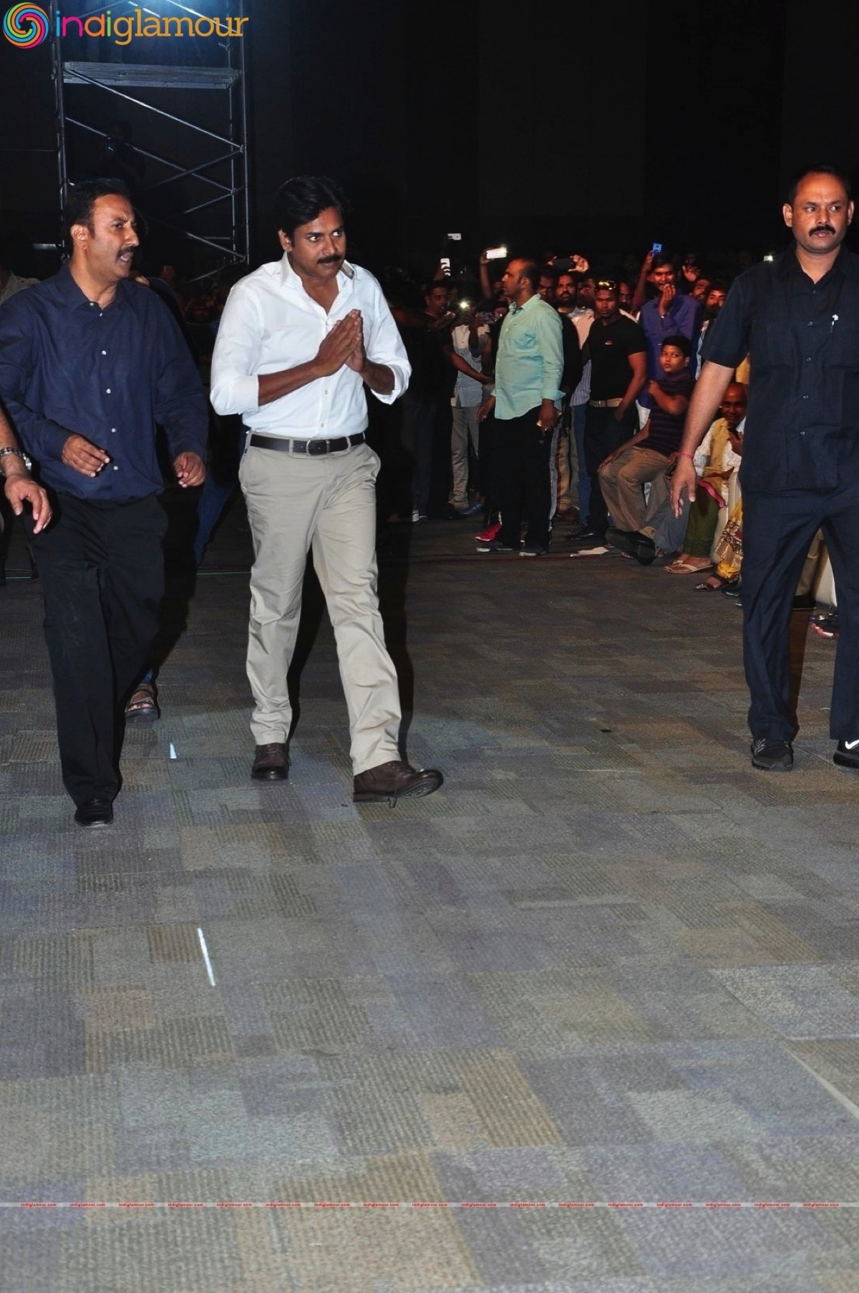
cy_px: 646
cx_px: 430
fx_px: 2260
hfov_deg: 21.5
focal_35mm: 63
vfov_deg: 31.9
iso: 640
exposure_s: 1/125
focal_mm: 42
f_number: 6.3
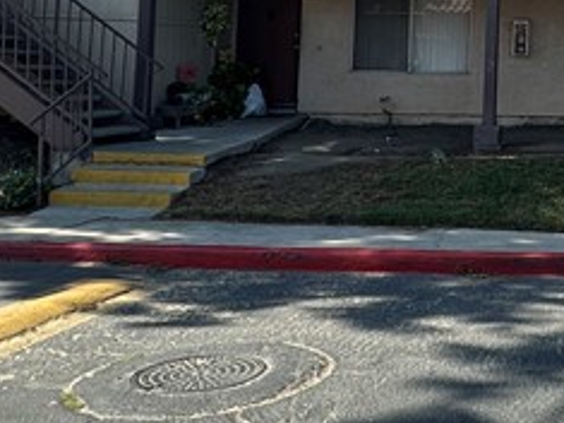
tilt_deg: +5.4
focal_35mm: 61
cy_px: -22
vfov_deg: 22.8
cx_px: 706
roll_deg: -1.1
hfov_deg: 27.3
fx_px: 993
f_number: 2.2
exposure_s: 1/584
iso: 40
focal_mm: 2.22
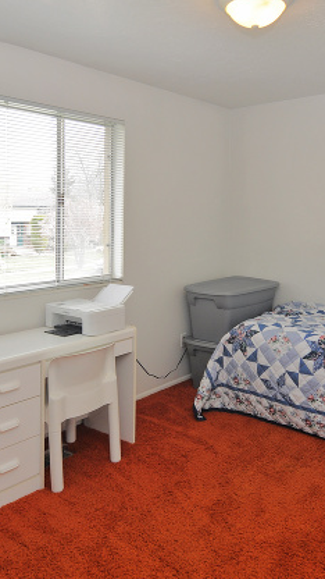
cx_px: 194
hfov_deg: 40.0
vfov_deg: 66.1
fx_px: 444
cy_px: 290
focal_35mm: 29
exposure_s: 1/80
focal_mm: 12
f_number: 4.5
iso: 200
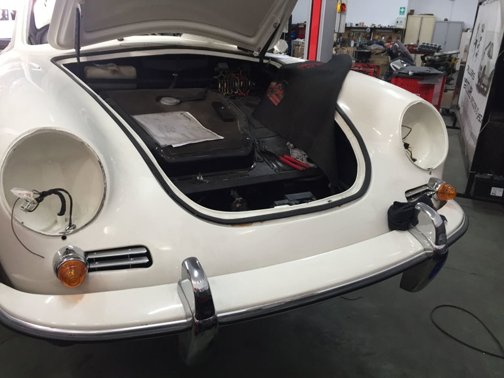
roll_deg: -1.2
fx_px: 422
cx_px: 252
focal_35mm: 29
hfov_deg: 61.7
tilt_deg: -23.1
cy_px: 189
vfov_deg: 48.2
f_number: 2.2
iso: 100
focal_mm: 4.15
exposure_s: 1/33
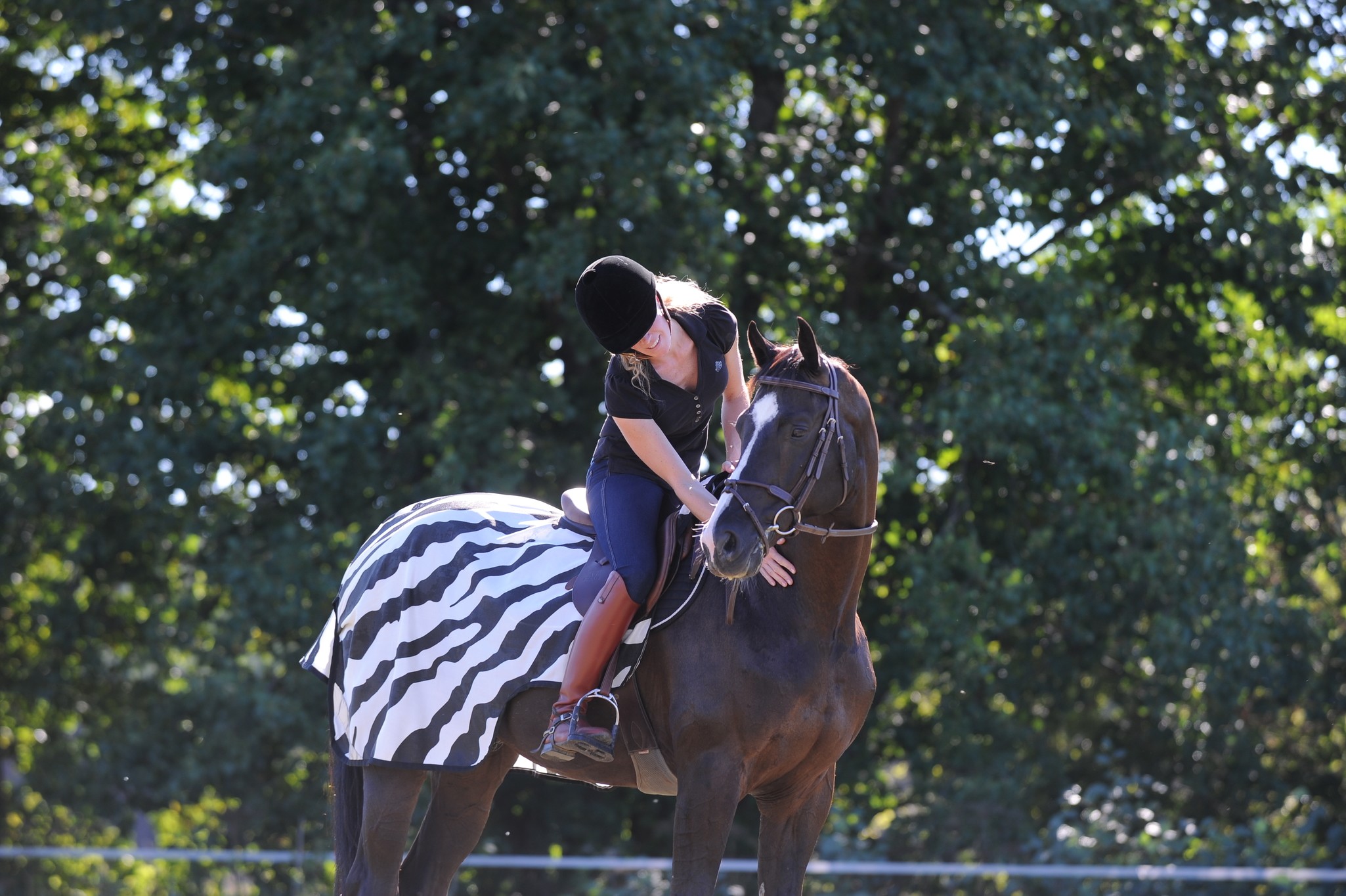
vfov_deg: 6.9
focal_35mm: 200
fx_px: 7473
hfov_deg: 10.3
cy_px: 448
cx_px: 673
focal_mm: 200
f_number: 4
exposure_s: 1/250
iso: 200
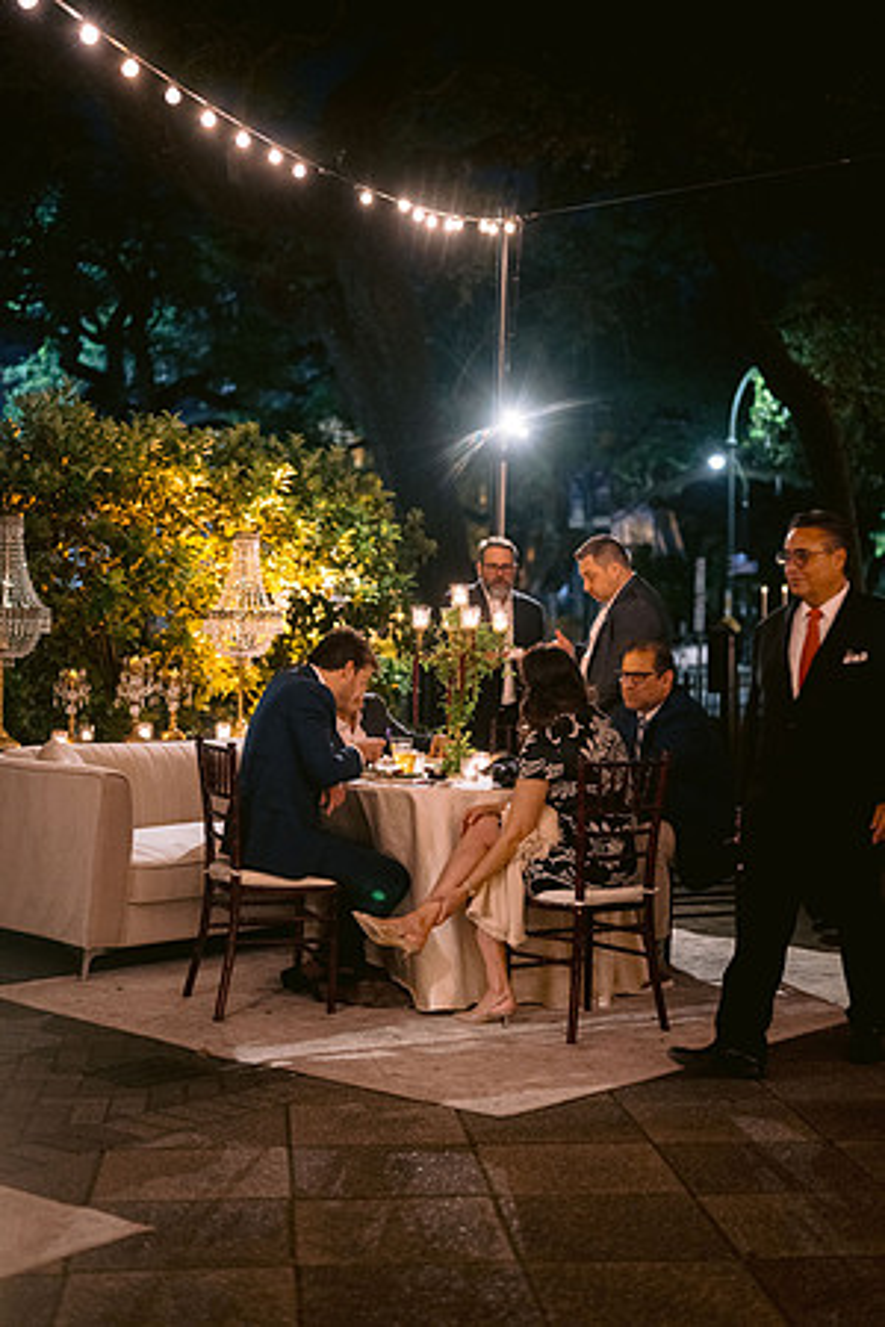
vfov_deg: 39.6
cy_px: 664
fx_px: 1844
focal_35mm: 50
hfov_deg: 27.0
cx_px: 442
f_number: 1.8
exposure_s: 1/60
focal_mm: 50
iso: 2000
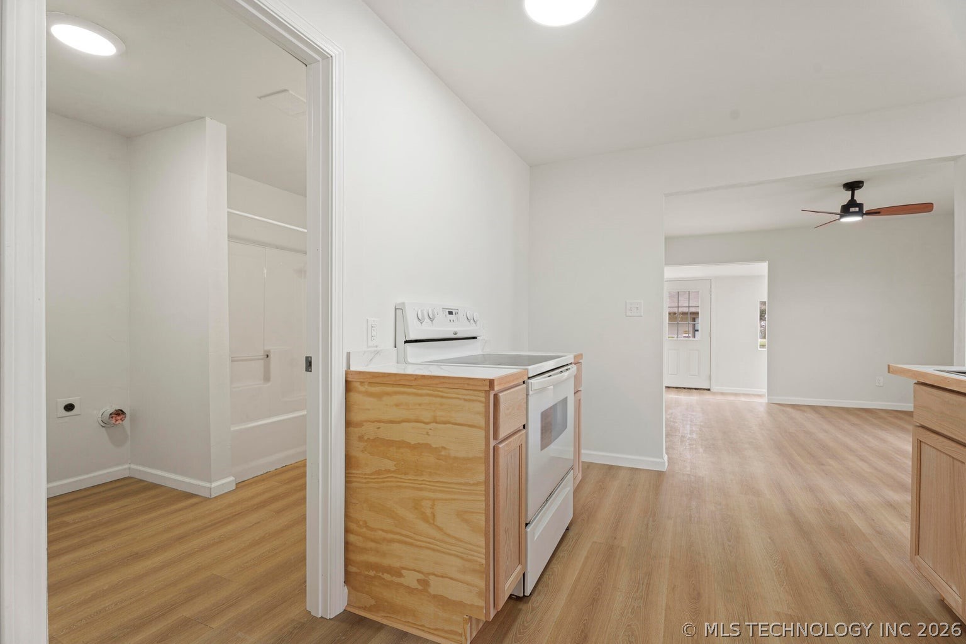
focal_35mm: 16
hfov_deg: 96.7
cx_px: 483
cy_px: 322
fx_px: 429
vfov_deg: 73.7
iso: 200
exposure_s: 1/6
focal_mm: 16
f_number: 8
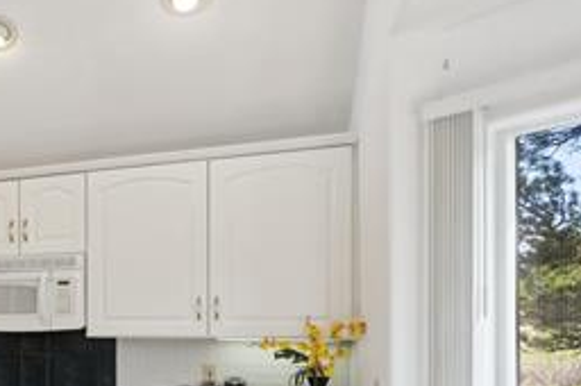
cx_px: -102
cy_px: 325
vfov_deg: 32.1
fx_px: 645
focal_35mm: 40
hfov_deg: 37.7
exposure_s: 1/40
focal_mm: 16
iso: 100
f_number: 7.1
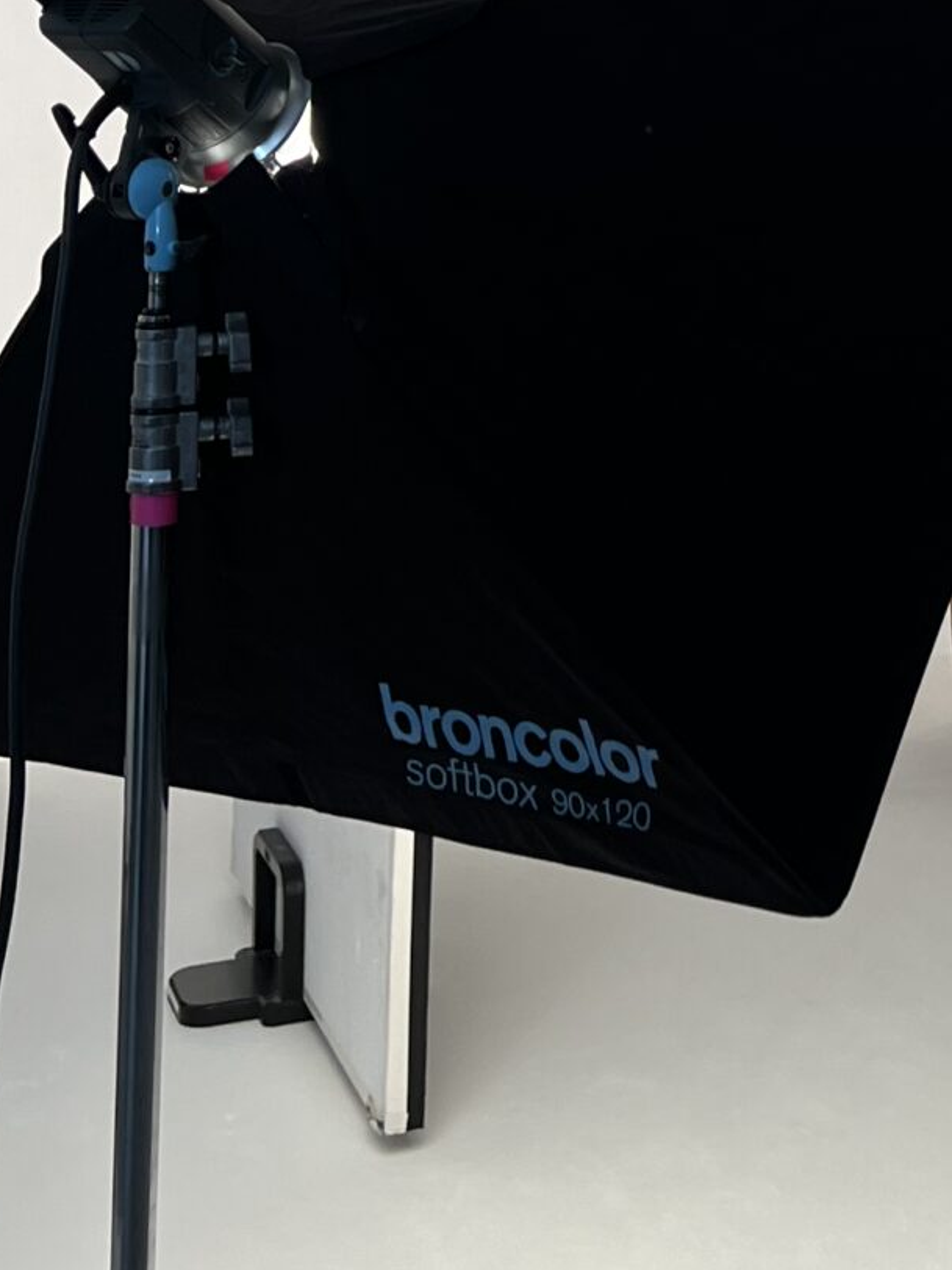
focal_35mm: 82
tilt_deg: +5.6
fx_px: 3007
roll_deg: -1.1
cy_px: -228
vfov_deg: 22.1
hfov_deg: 17.0
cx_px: 1229
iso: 50
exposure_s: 1/100
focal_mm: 5.7
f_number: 1.5
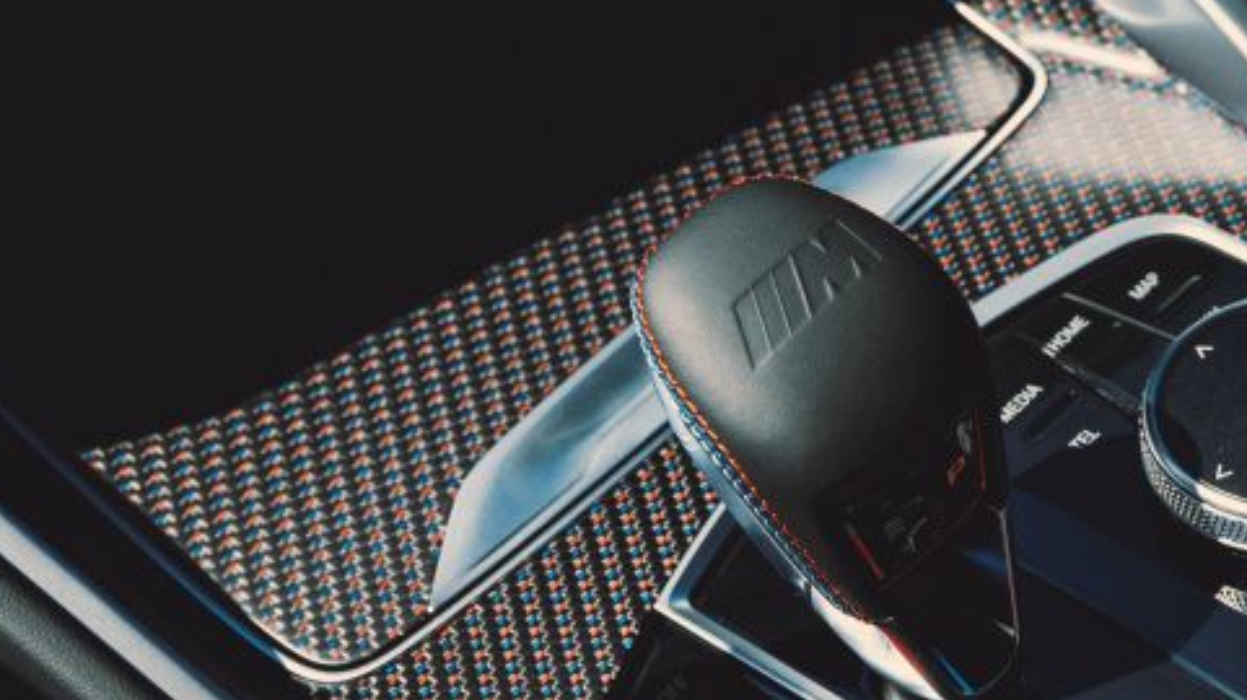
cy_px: 484
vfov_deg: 13.5
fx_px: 2941
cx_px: 1159
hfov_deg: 23.2
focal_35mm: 89
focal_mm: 43
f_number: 7.1
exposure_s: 1/200
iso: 250
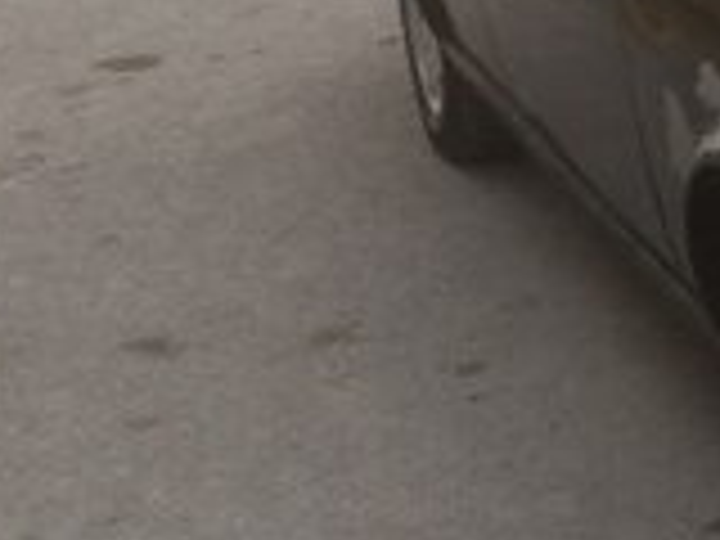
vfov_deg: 12.2
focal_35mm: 120
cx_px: 1278
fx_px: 2496
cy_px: -25
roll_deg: +1.1
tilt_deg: -16.9
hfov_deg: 14.5
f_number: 2.2
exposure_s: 1/33
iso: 40
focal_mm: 4.15
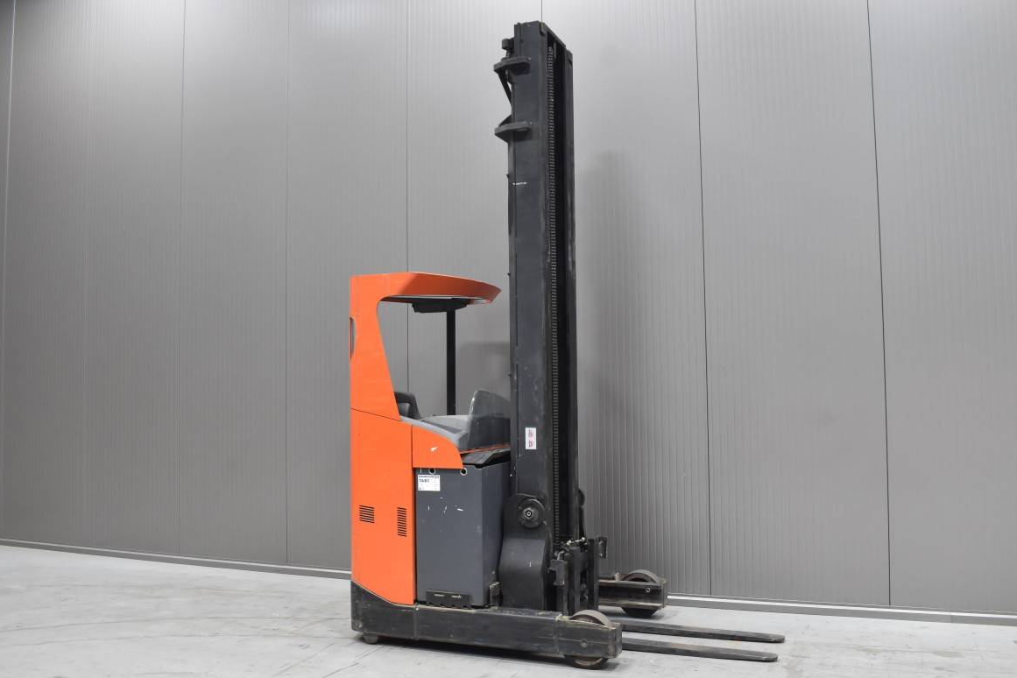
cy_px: 350
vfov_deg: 42.3
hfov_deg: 60.3
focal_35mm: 31
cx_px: 524
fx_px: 876
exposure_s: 1/25
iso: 1250
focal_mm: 20
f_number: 5.6
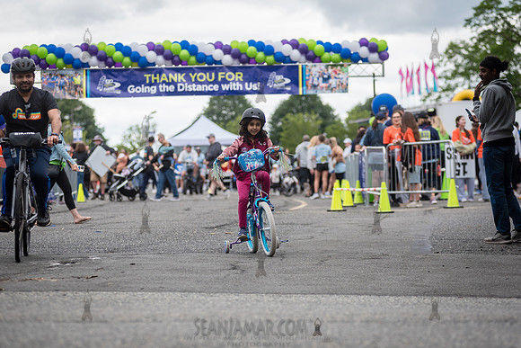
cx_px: 260
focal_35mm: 114
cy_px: 174
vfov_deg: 12.0
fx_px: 1651
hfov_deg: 17.9
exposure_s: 1/1000
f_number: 3.5
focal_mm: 112
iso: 400
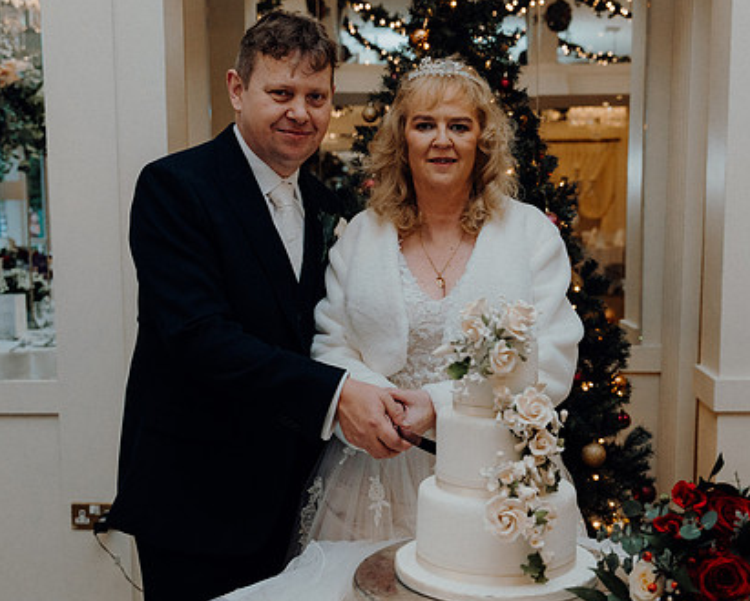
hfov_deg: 41.0
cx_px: 436
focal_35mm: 45
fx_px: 999
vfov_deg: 33.4
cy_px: 332
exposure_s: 1/200
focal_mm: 34
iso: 2500
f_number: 3.5
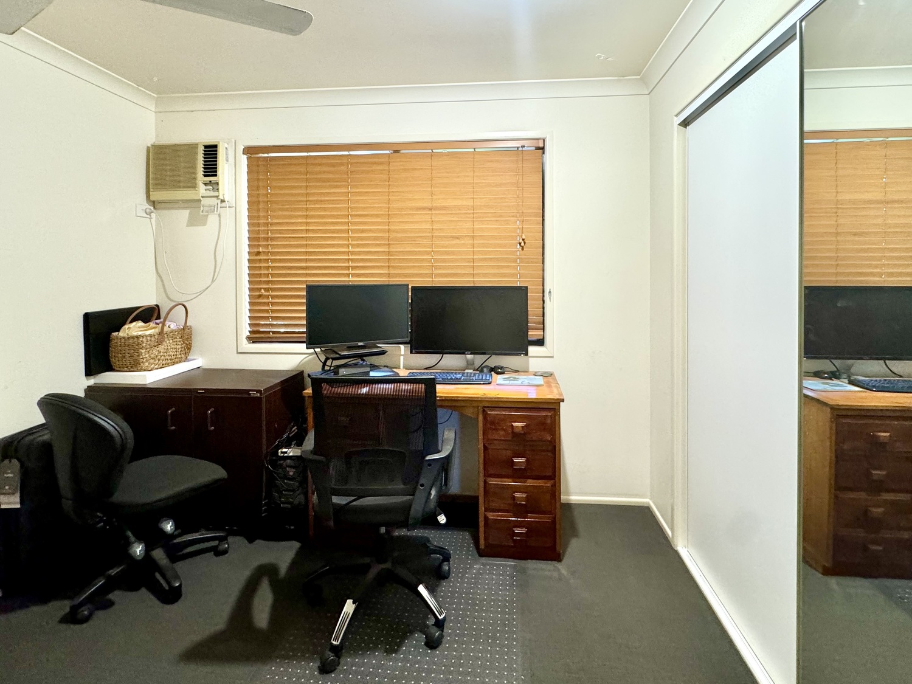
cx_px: 456
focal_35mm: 14
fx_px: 369
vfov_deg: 85.7
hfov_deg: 102.1
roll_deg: -1.1
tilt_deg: -0.8
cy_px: 342
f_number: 2.2
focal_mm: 2.22
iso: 250
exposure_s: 1/50
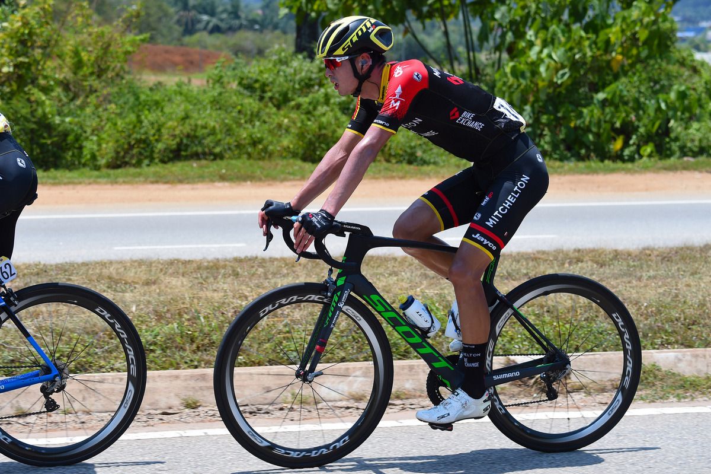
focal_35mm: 98
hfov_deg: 20.8
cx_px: 356
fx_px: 1935
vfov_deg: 14.0
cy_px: 237
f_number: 6.3
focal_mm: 98
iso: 400
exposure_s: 1/1250
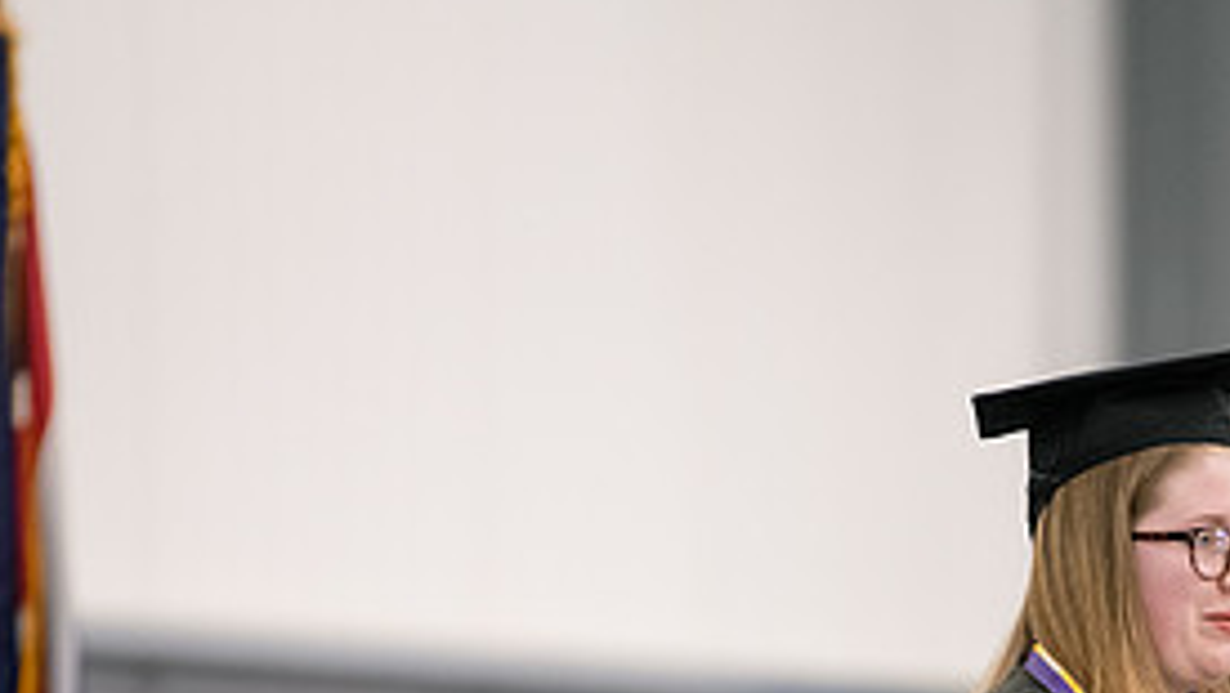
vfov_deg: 2.8
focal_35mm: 442
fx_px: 14423
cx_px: 1212
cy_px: 852
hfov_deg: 4.9
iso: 3200
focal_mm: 200
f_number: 3.5
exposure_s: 1/200
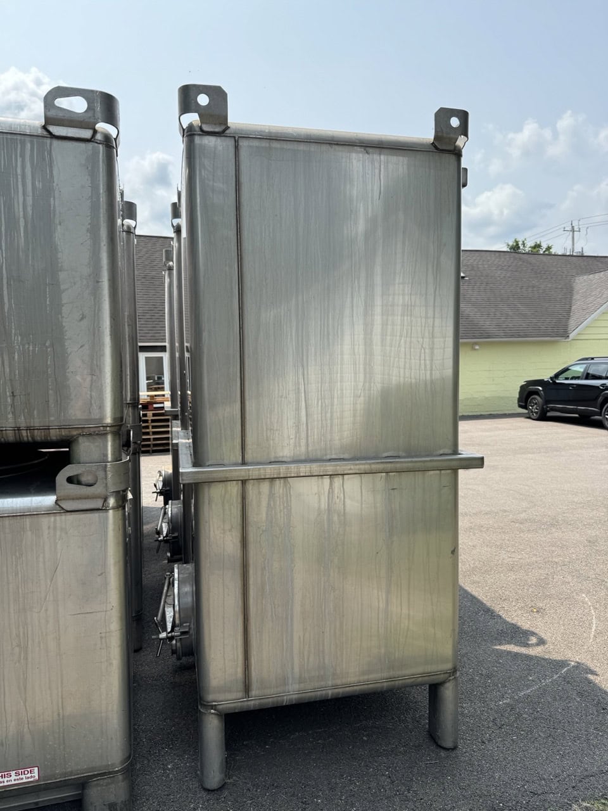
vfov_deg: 71.6
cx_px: 304
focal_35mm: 24
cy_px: 406
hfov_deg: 56.8
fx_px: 562
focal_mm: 6.8
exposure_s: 1/2415
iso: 80
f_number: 1.8
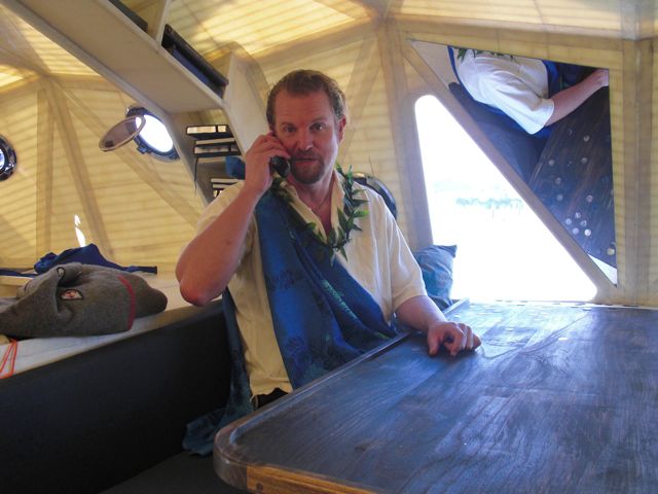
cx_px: 329
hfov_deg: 51.4
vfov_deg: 39.7
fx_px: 684
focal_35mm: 36
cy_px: 247
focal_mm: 6.3
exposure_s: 1/125
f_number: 2.8
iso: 100
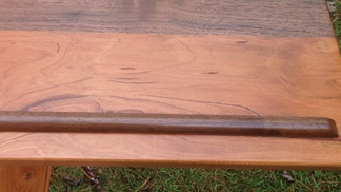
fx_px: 642
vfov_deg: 16.7
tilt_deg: -42.9
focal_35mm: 71
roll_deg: -3.6
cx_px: 37
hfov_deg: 28.6
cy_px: 12
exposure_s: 1/290
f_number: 2.4
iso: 50
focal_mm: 4.12
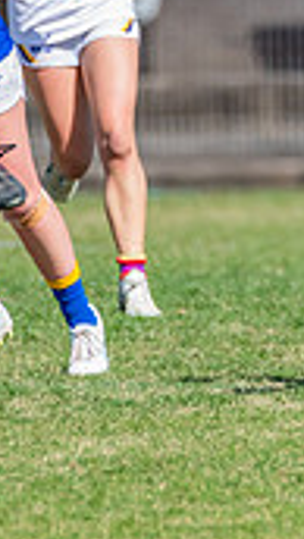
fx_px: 32166
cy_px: -1
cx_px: 436
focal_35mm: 2249
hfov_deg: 0.5
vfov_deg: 1.0
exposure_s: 1/1600
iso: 800
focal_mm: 600
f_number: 9
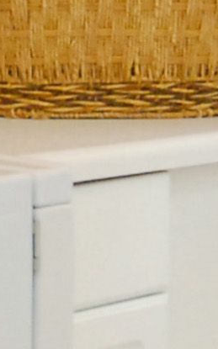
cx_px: -98
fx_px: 1361
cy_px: 94
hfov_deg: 9.0
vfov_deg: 14.6
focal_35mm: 143
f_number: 5.6
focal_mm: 10
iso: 800
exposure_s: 1/60
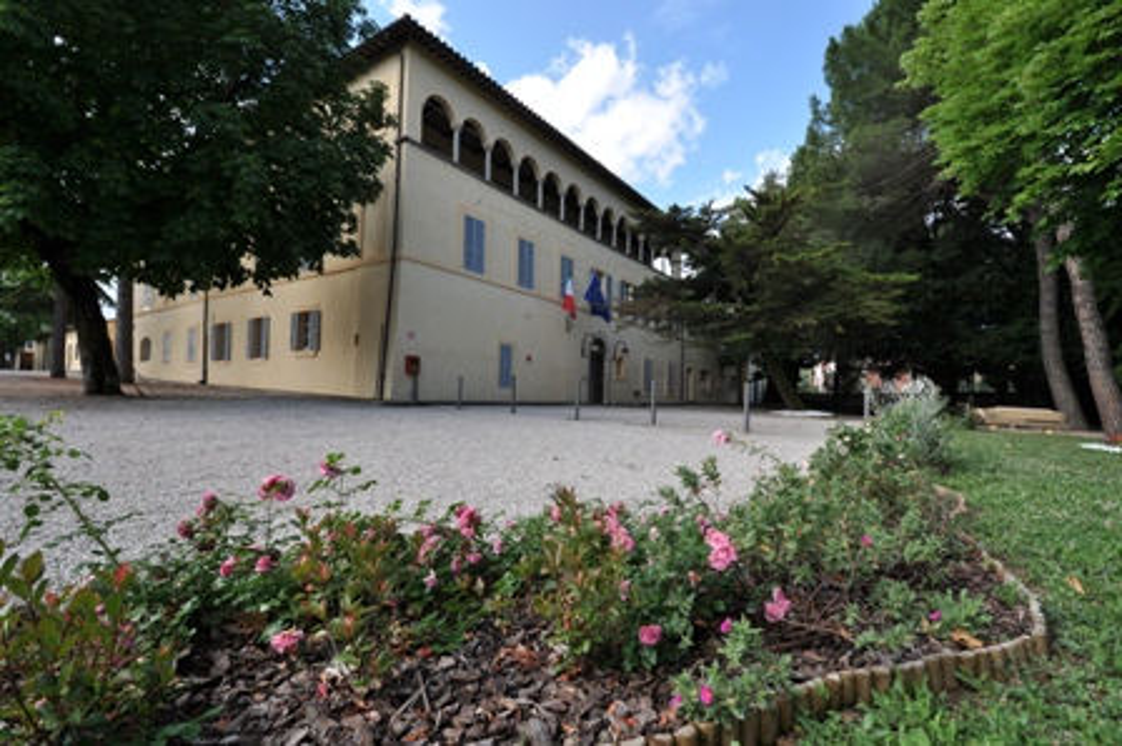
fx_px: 467
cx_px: 561
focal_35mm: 15
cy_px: 373
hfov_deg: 100.4
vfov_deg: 77.2
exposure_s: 1/200
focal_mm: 10
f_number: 7.1
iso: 200
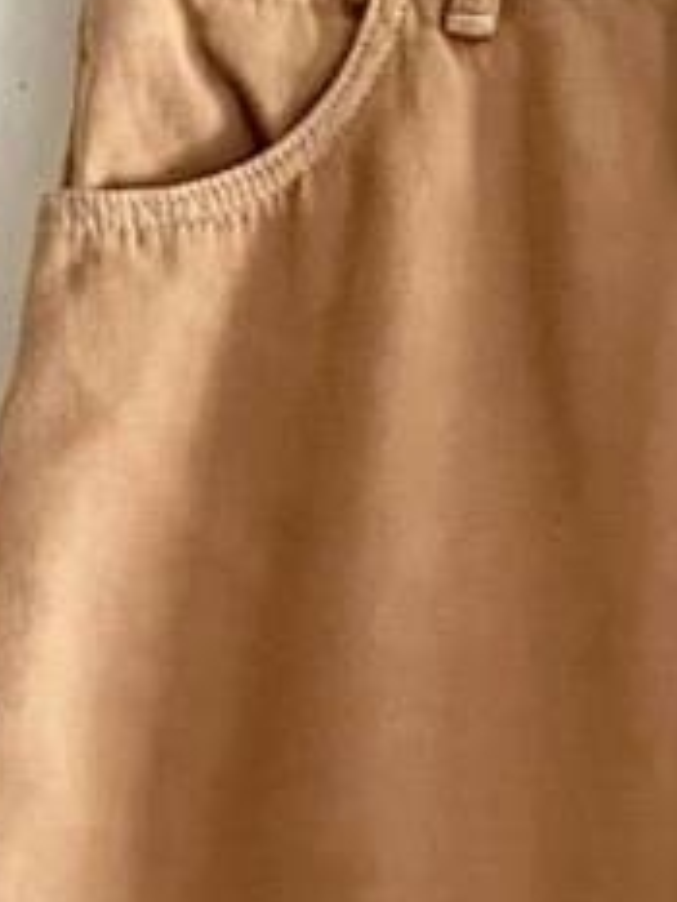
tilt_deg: -5.3
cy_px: 1316
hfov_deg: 10.3
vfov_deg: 13.1
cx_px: 747
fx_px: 3726
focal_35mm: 143
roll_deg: +1.4
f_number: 1.6
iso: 400
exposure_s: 1/60
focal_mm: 5.1
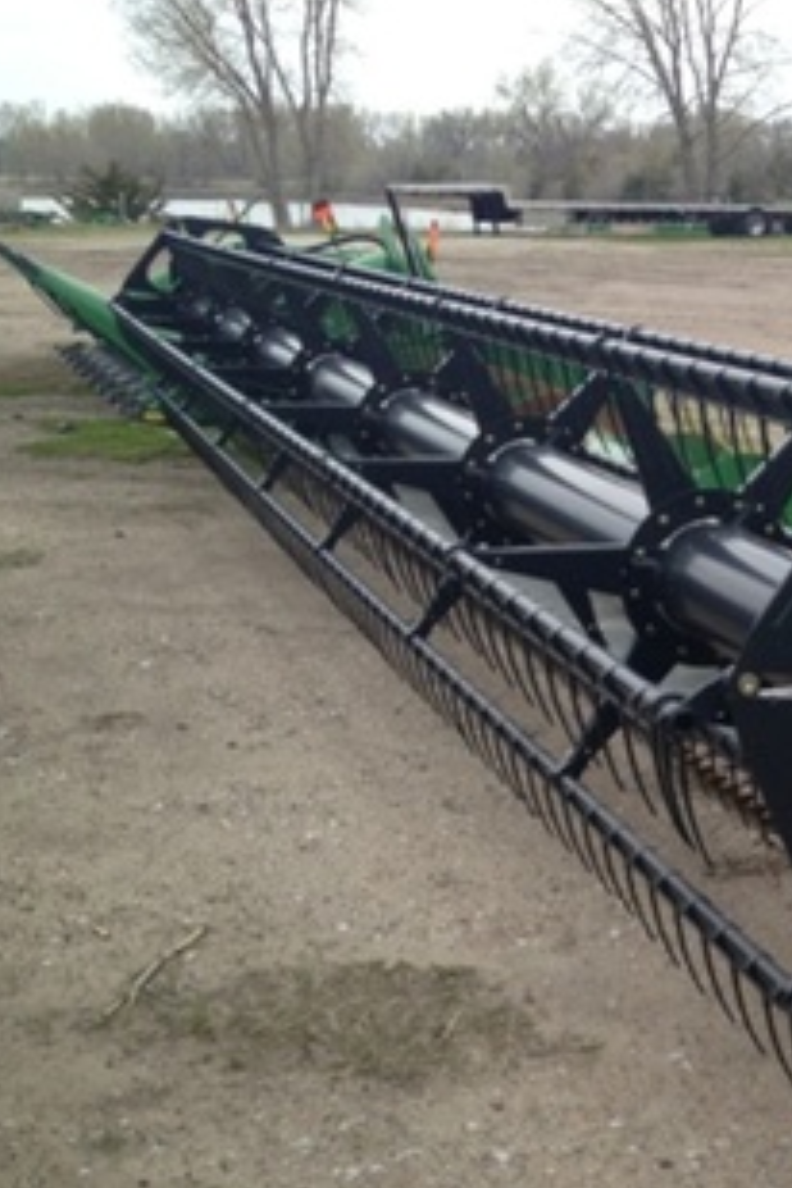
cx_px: 953
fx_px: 2112
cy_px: 727
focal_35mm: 64
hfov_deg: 19.9
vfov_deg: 31.3
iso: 50
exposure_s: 1/890
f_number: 2.4
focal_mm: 4.28
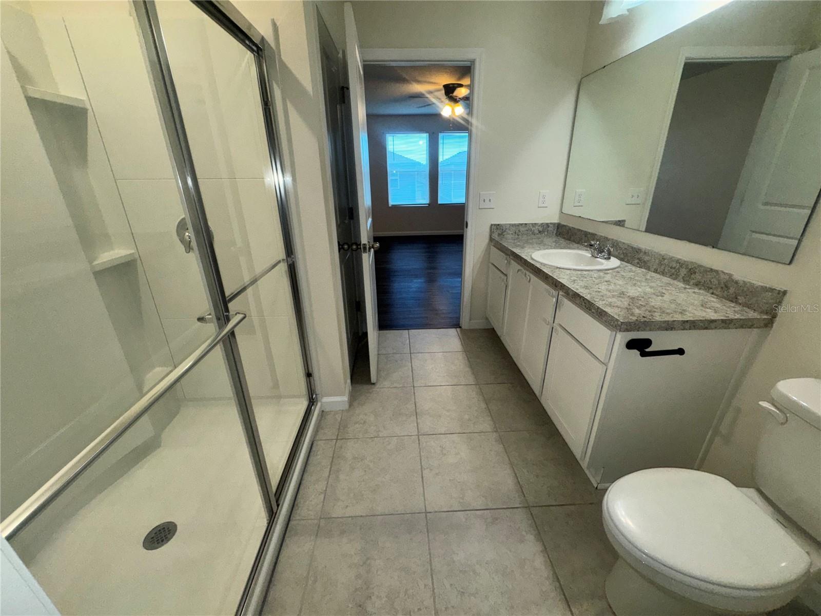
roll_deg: +0.8
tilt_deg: -22.8
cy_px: 308
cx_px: 410
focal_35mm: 14
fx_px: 332
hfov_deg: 102.1
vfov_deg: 85.7
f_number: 2.2
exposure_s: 1/120
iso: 100
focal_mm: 2.22
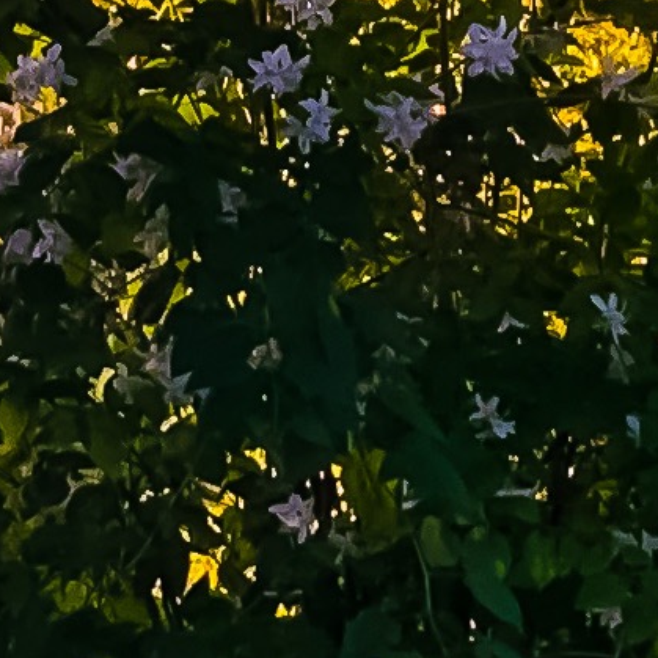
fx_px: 4753
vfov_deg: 7.9
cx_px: -261
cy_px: 135
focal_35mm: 221
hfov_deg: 7.8
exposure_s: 1/276
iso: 25
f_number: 1.8
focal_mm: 4.25
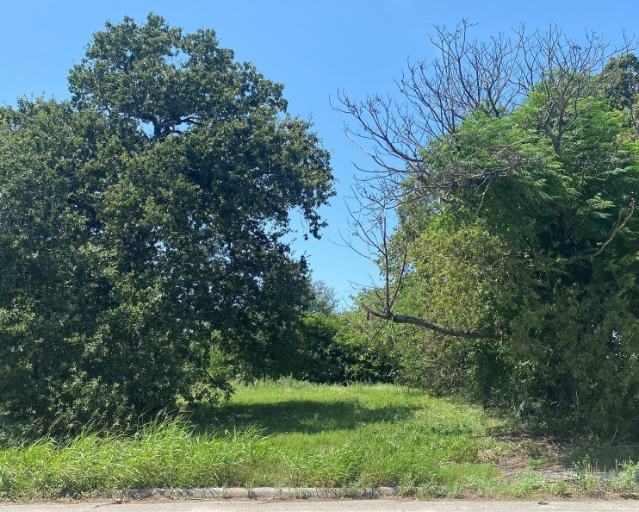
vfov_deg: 42.0
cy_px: 203
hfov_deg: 51.5
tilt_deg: +14.5
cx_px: 324
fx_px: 662
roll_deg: +0.0
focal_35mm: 35
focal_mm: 4.25
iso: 32
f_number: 1.8
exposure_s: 1/1779
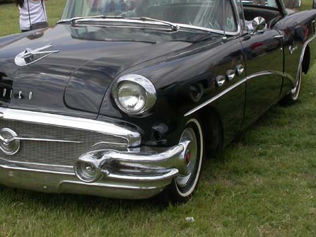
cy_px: 78
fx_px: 621
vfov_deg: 21.5
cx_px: 85
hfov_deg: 28.2
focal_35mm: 68
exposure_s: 1/347
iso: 100
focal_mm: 7.85
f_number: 6.7
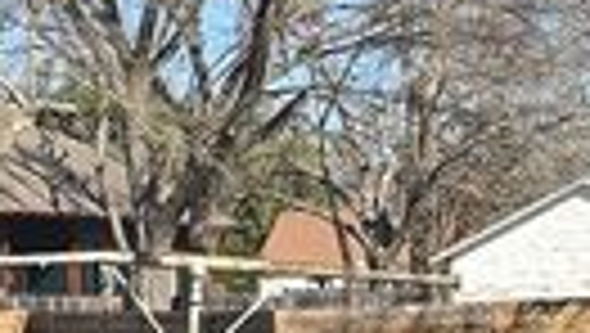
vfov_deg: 6.2
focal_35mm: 196
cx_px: 1207
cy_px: 220
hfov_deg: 10.1
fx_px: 3069
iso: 12
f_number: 1.7
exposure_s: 1/677
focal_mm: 6.3
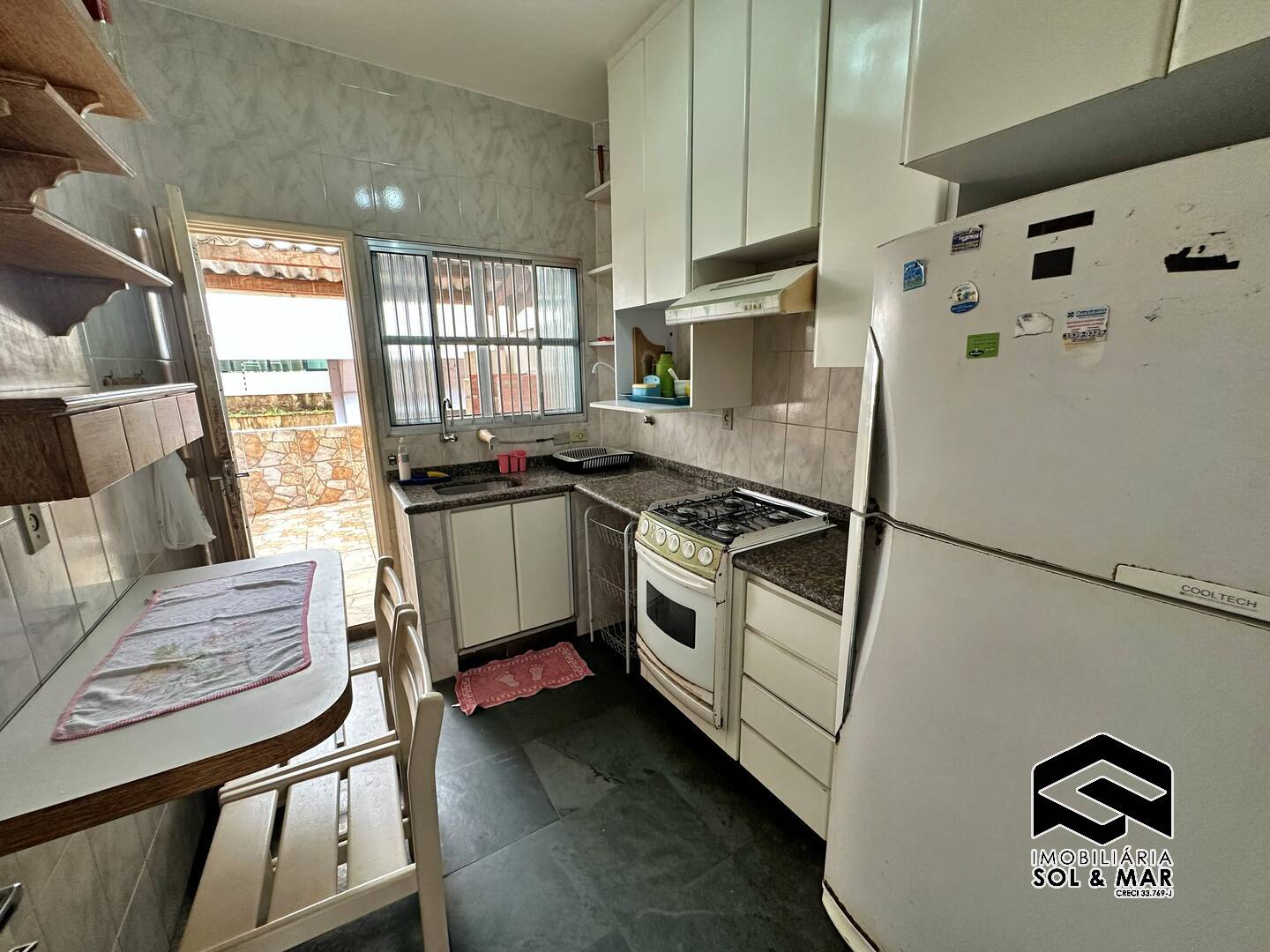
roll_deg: +0.2
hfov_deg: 102.1
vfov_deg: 85.7
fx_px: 514
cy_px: 476
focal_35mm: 14
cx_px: 635
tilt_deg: -12.9
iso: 250
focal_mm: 2.22
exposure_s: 1/120
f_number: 2.2
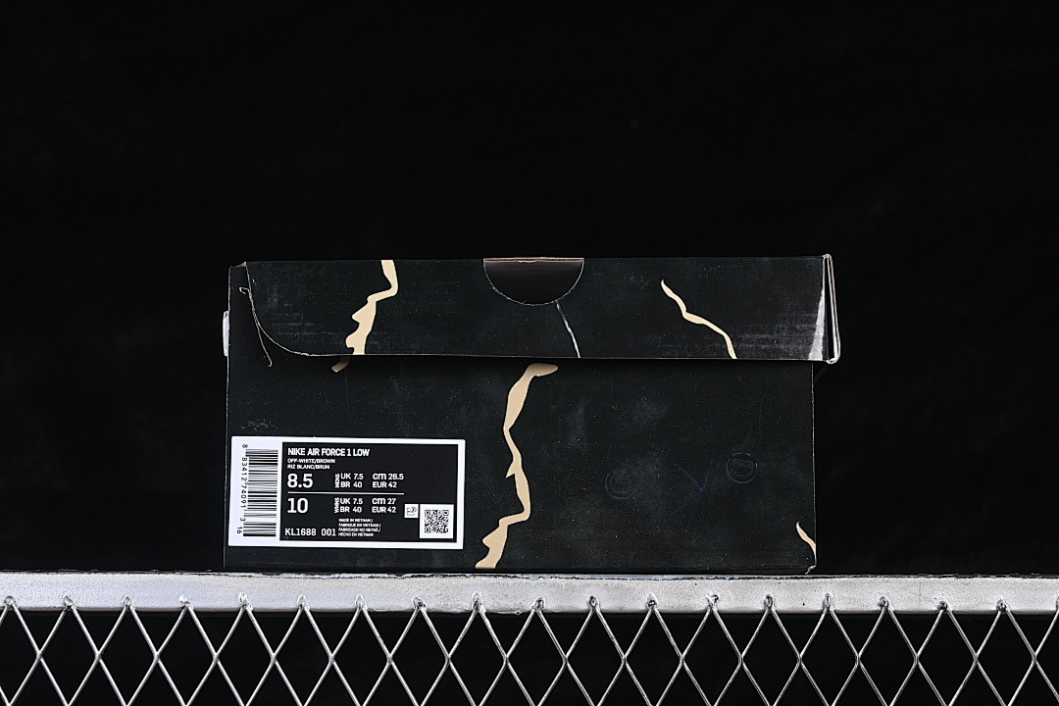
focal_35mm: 75
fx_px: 2206
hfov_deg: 27.0
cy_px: 353
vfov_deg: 18.2
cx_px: 530
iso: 160
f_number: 6.3
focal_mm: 50
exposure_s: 1/80
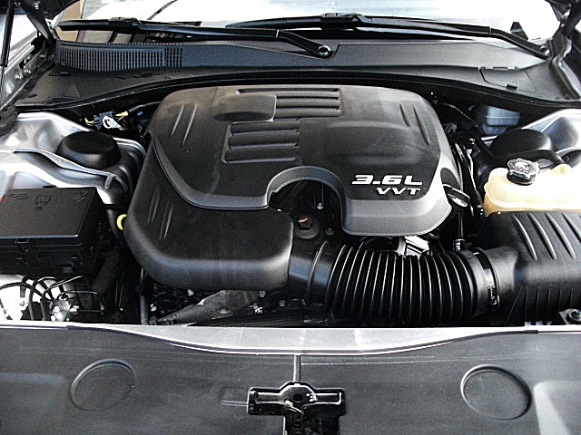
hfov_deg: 51.4
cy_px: 218
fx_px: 604
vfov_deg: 39.7
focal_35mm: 36
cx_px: 290
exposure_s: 1/125
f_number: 2.8
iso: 800
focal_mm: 6.3
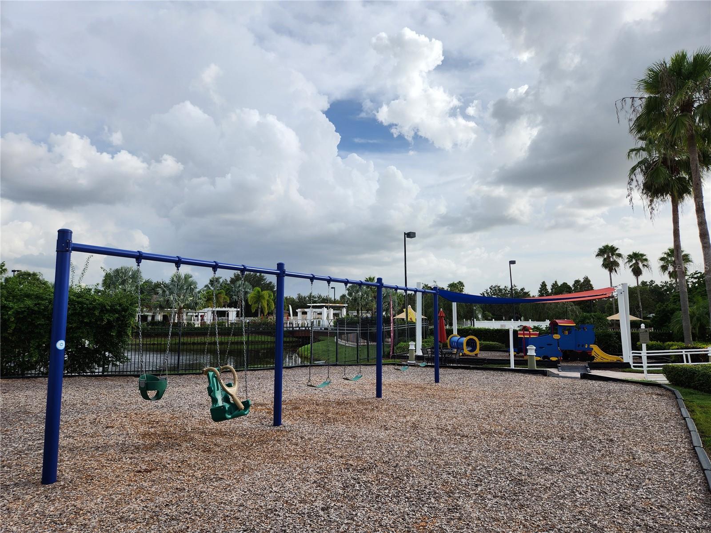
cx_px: 356
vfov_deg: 58.9
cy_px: 266
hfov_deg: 73.9
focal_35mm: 23
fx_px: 472
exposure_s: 1/1874
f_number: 1.8
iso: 20
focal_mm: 5.4
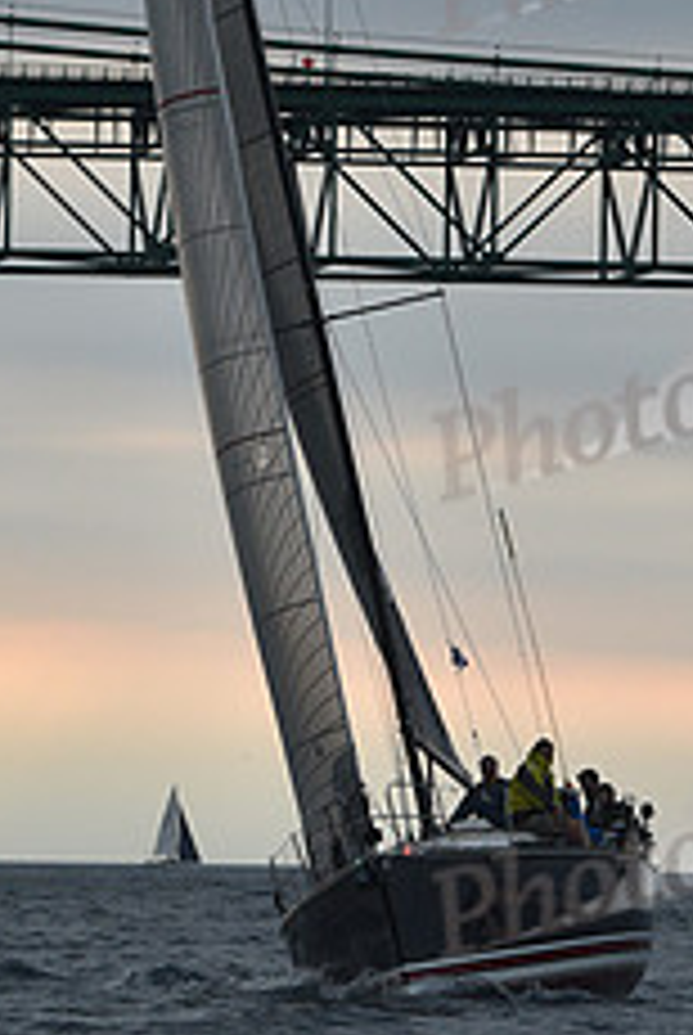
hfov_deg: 4.1
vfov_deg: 6.0
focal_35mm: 340
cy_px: 216
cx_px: 200
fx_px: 9787
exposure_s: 1/640
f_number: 7.1
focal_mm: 135
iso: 640
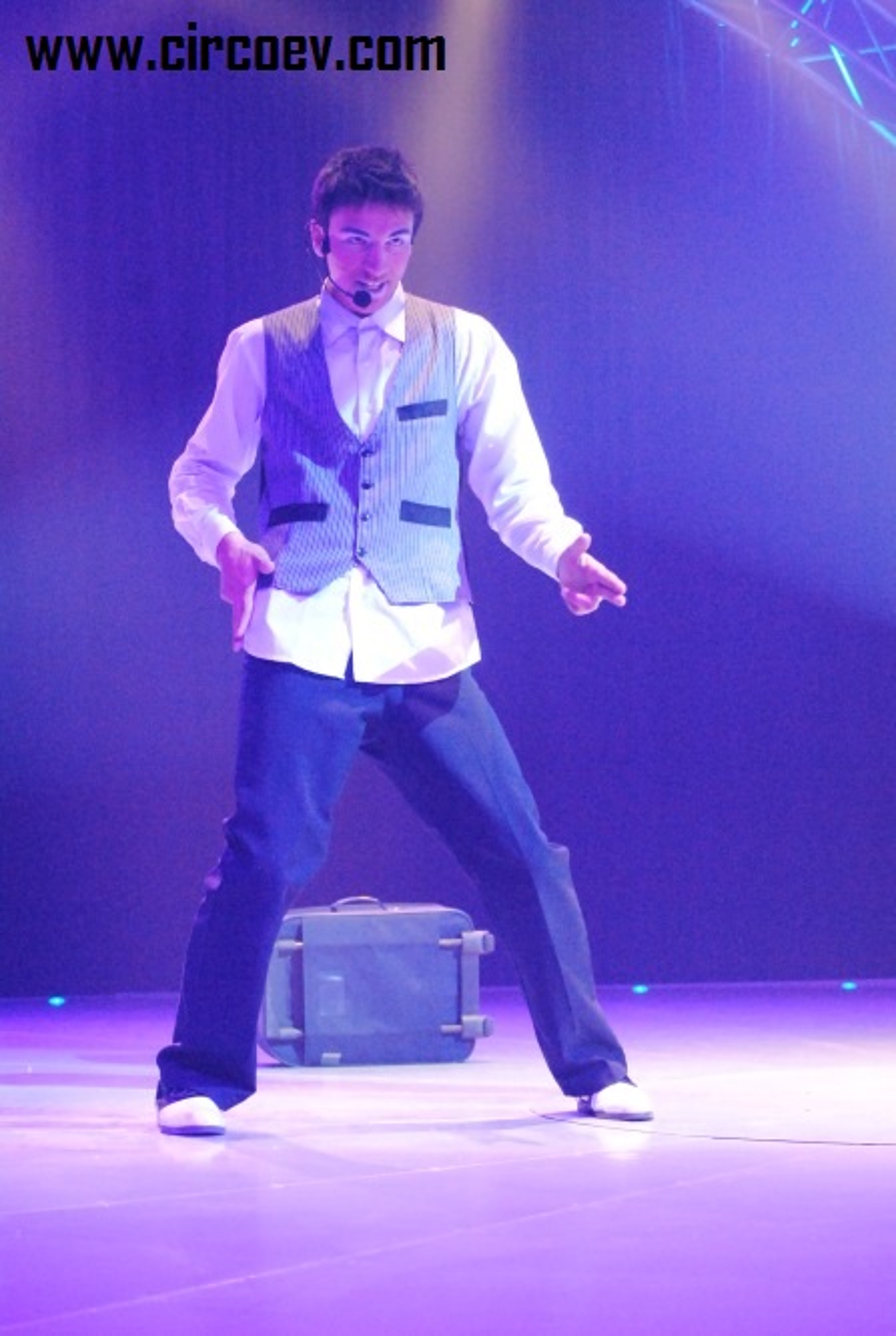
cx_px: 448
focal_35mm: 82
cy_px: 668
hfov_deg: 16.6
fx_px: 3065
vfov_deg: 24.6
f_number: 4.5
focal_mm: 55
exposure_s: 1/80
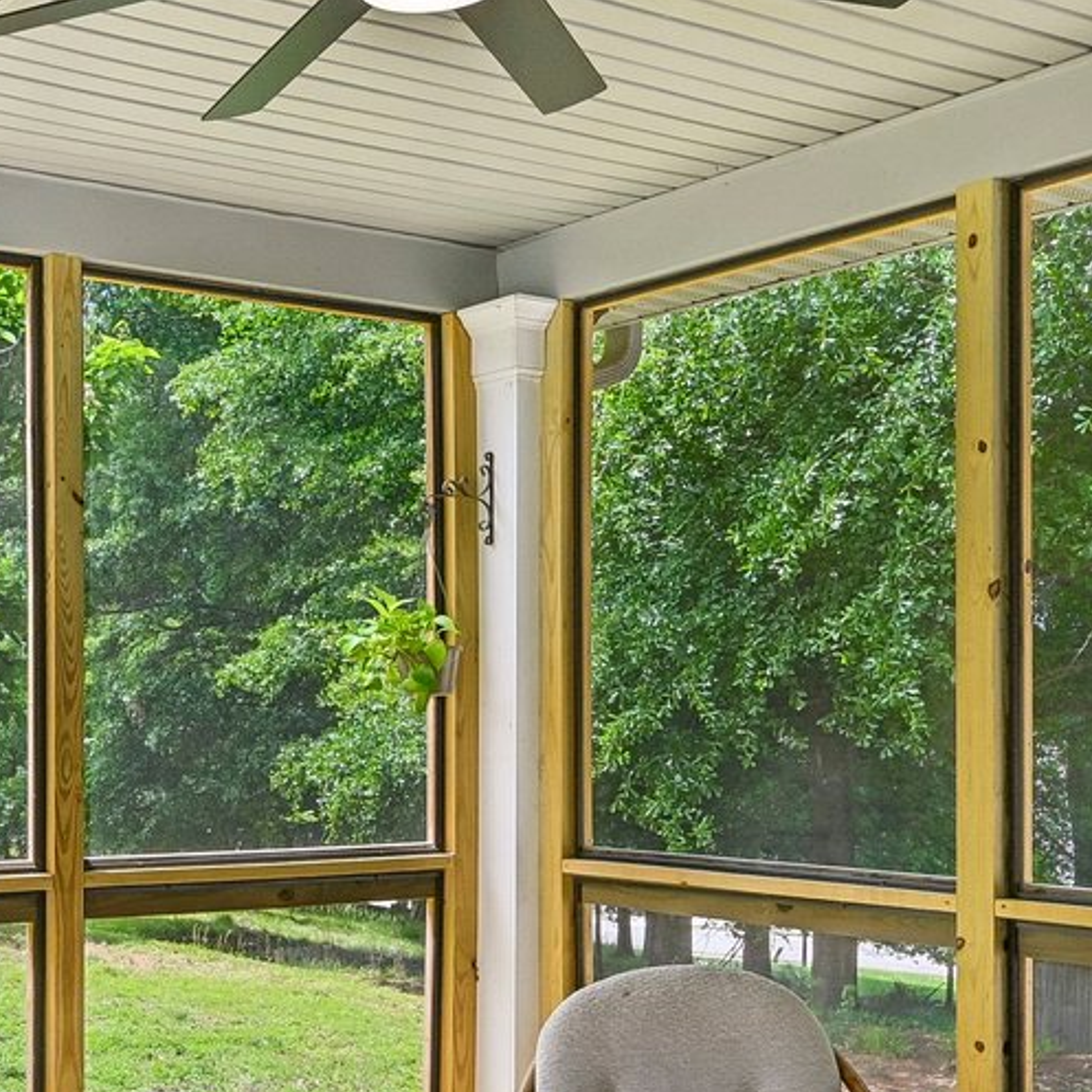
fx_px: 1749
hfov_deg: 32.3
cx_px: 40
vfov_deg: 34.4
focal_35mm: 49
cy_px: 722
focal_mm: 14
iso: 100
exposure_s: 1/80
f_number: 8
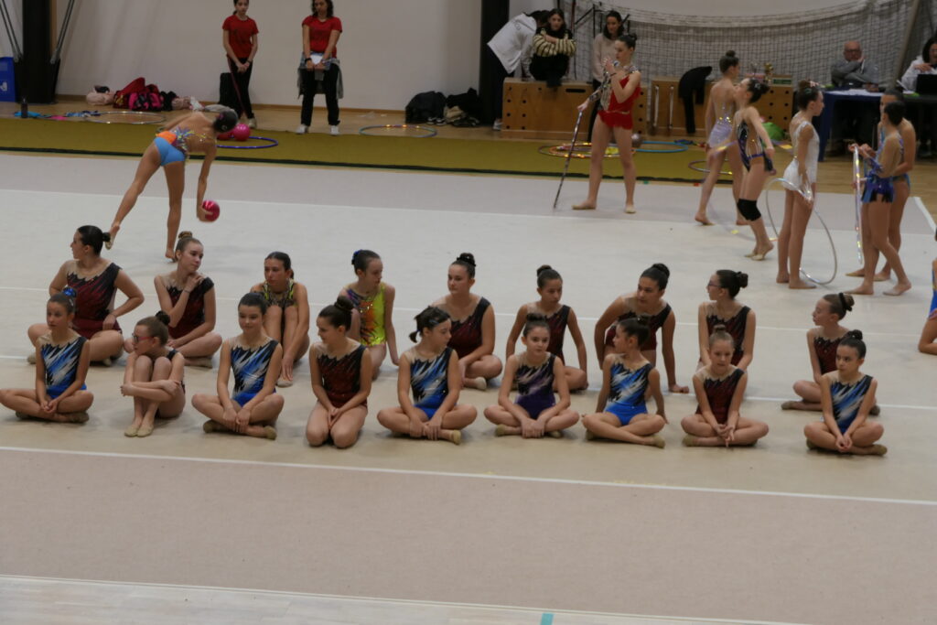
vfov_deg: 16.5
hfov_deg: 24.5
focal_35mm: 83
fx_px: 2160
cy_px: 312
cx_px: 468
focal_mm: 30.3
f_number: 4
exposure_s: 1/125
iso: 400
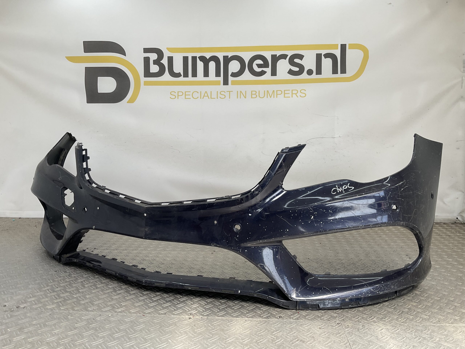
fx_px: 390
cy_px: 174
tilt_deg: -8.2
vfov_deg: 48.2
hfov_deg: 61.7
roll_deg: -1.6
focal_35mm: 29
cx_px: 232
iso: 16
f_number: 1.8
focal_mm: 3
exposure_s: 1/261
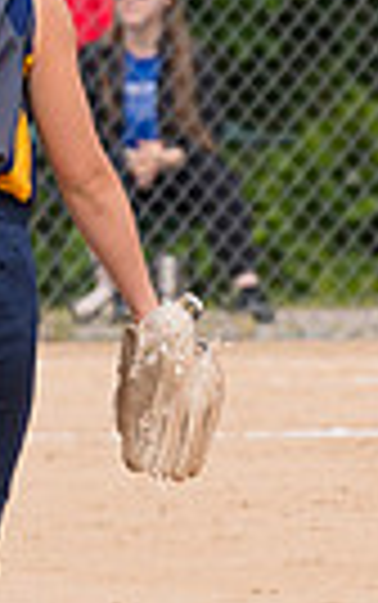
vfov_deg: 1.7
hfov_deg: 1.1
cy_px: 112
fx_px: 20066
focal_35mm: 1220
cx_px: -896
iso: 320
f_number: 5.6
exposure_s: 1/1600
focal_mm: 185
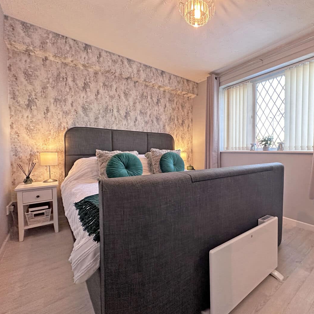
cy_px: 157
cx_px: 214
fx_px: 174
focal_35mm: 17
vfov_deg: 84.0
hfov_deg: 80.6
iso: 200
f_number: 2.2
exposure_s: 1/100
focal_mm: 2.22
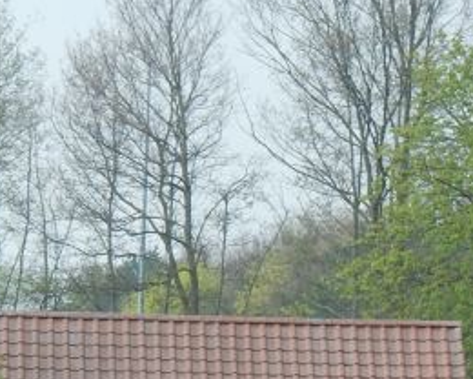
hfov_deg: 3.9
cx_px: -55
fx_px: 6887
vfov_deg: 3.1
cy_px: 517
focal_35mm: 492
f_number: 6
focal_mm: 29.2
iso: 125
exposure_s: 1/250
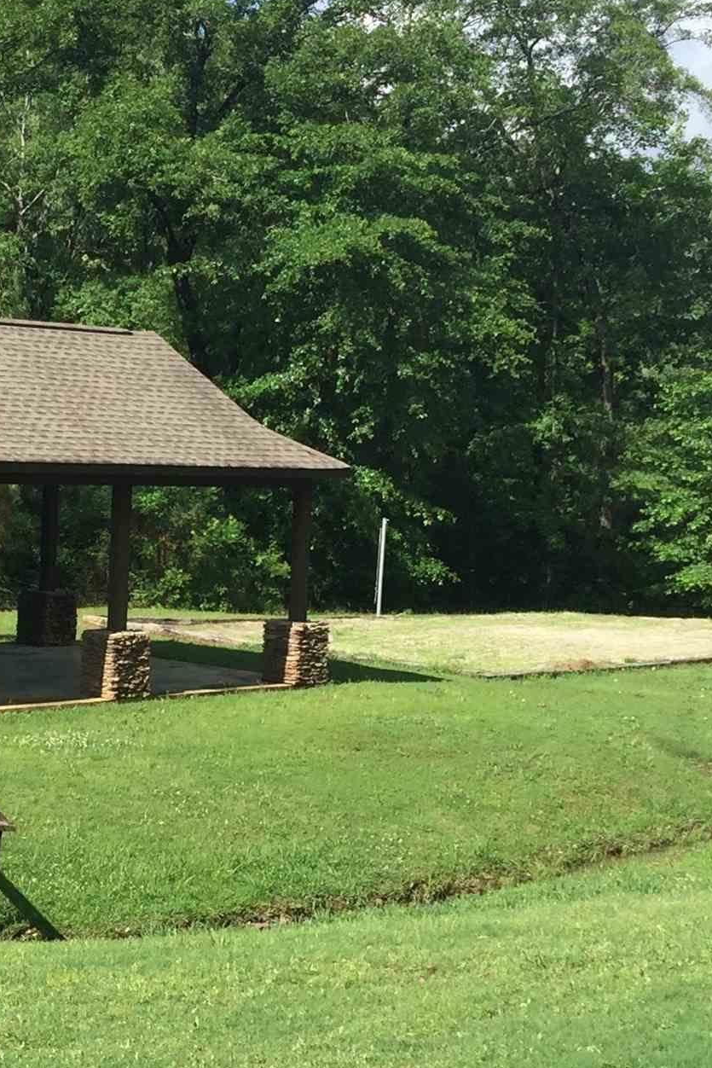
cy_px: 635
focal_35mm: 74
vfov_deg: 27.3
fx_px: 2195
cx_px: 237
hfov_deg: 18.4
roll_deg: -2.1
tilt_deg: -5.7
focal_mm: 4.15
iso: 32
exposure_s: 1/1582
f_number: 2.2
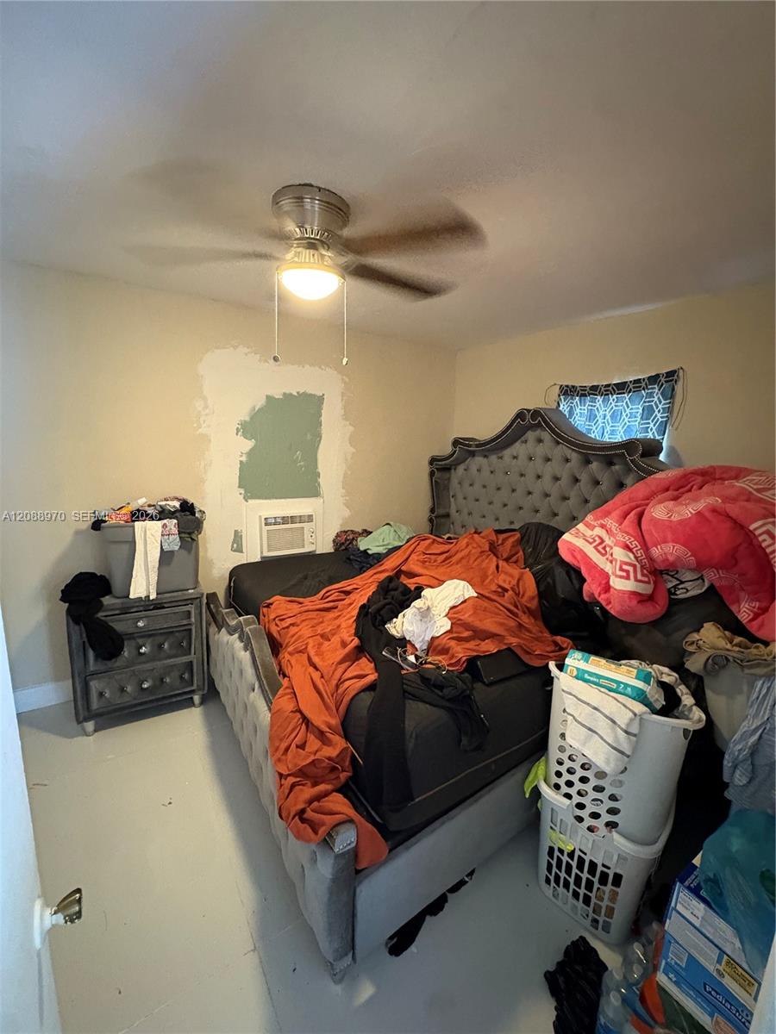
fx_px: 418
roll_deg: -2.2
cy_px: 517
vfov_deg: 102.1
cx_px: 388
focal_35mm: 14
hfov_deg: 85.7
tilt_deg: -8.8
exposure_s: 1/30
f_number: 2.2
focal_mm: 2.22
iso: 1000
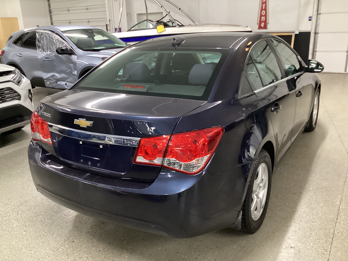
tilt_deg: -21.9
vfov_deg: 45.4
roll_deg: +1.8
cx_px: 174
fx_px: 312
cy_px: 130
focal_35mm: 31
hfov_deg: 58.4
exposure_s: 1/40
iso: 400
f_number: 2.4
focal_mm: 3.3
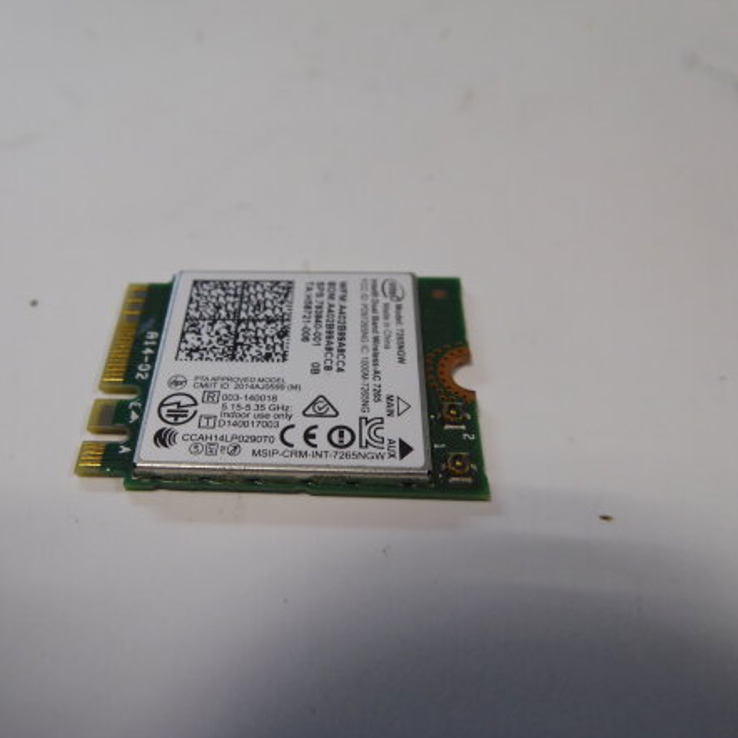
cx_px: 286
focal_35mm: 30
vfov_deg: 54.0
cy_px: 372
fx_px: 724
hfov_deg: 53.6
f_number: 3.3
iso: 200
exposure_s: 1/60
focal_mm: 4.3
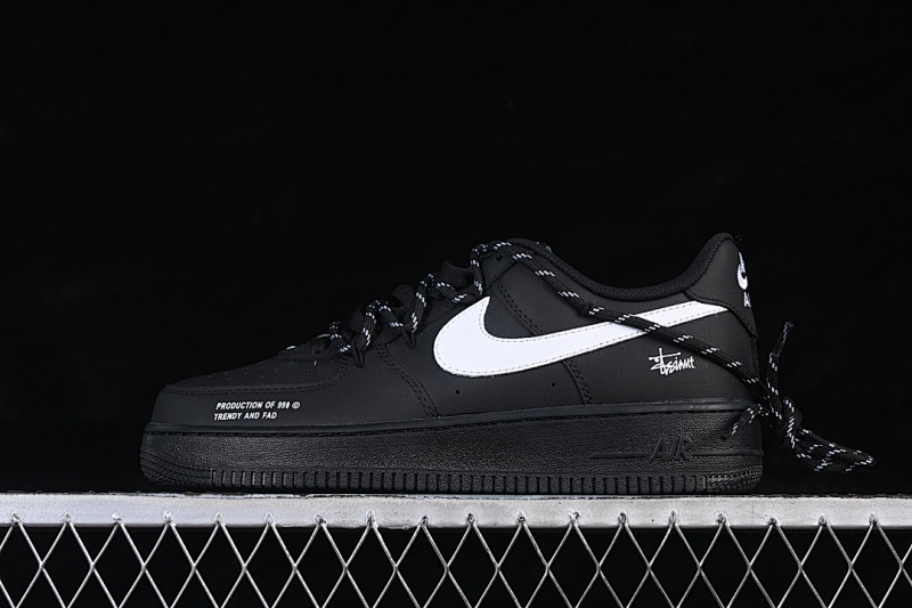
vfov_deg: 18.2
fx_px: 1899
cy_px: 304
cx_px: 456
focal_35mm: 75
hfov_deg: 27.0
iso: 160
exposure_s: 1/60
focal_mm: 50
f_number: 6.3
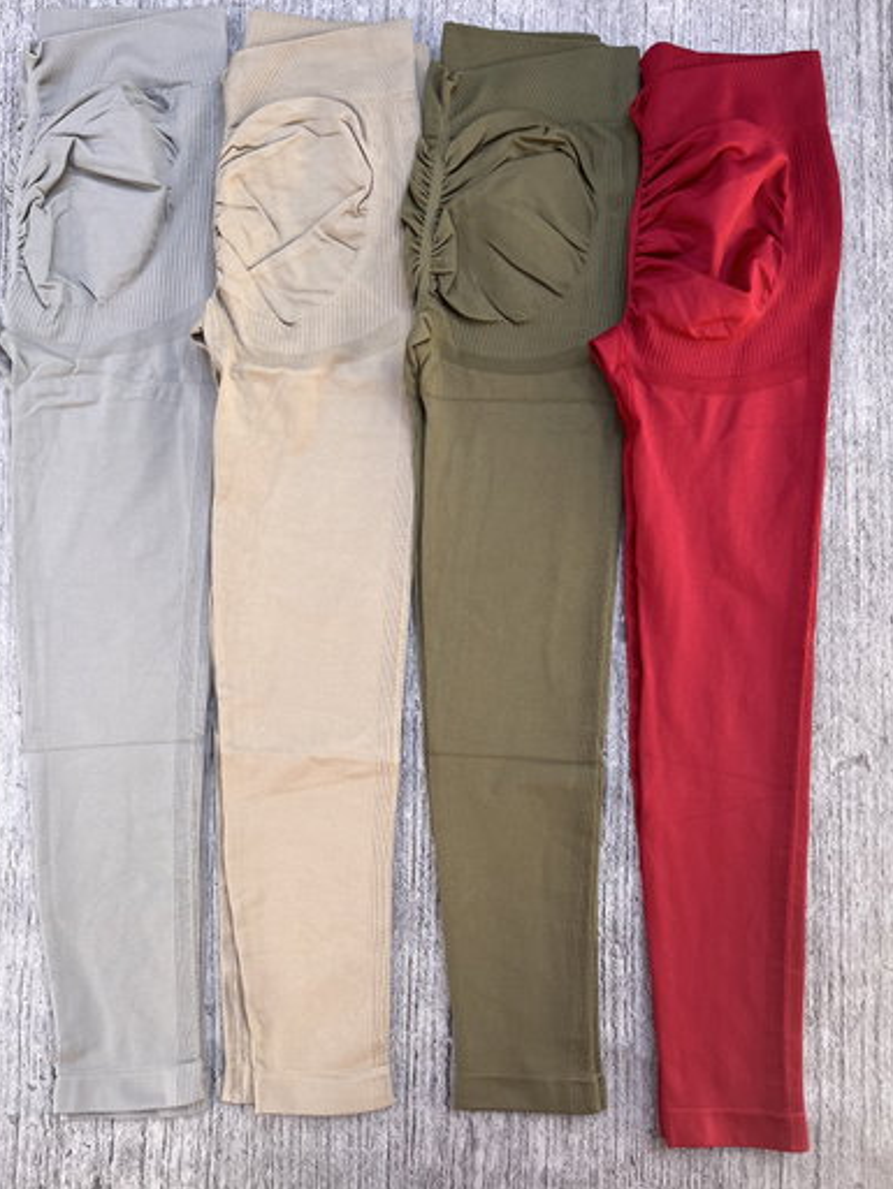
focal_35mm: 27
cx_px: 431
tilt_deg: -86.0
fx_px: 928
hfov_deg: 51.4
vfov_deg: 65.3
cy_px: 574
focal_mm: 5.1
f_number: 1.6
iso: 50
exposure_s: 1/369
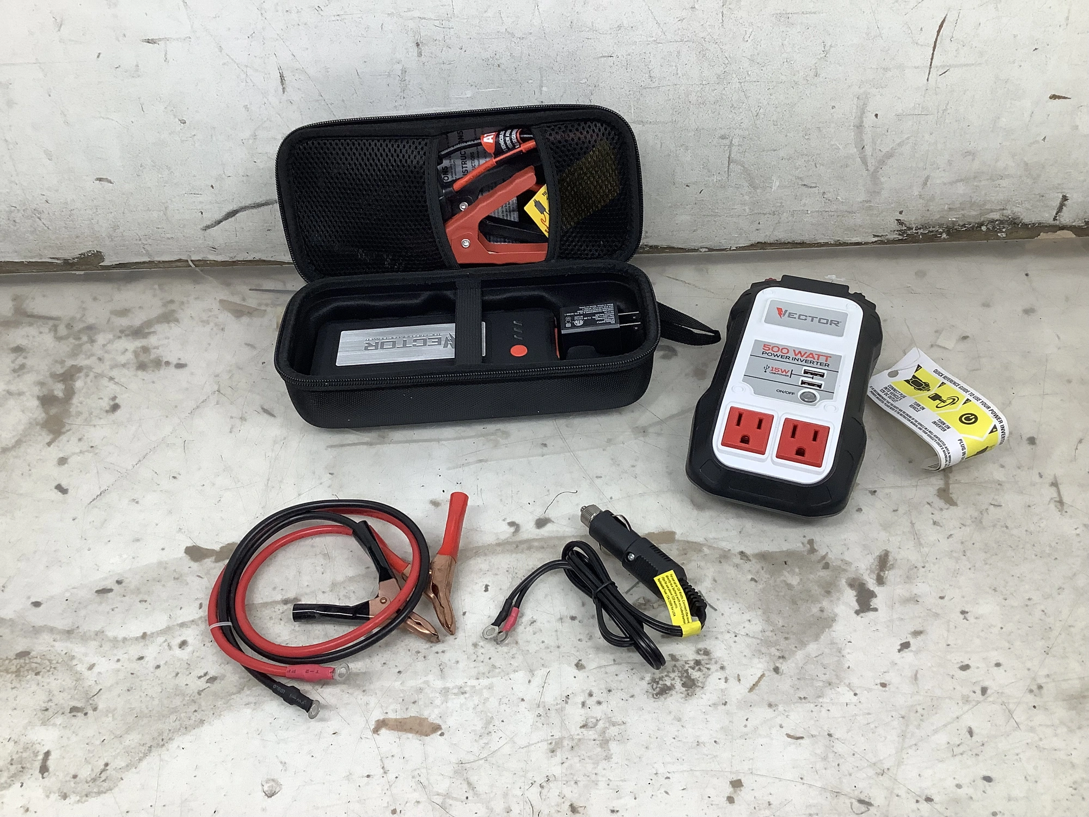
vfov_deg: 45.4
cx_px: 544
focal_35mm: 31
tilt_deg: -43.8
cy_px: 408
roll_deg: +2.9
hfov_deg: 58.4
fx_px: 975
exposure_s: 1/120
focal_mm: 3.3
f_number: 2.4
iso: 80
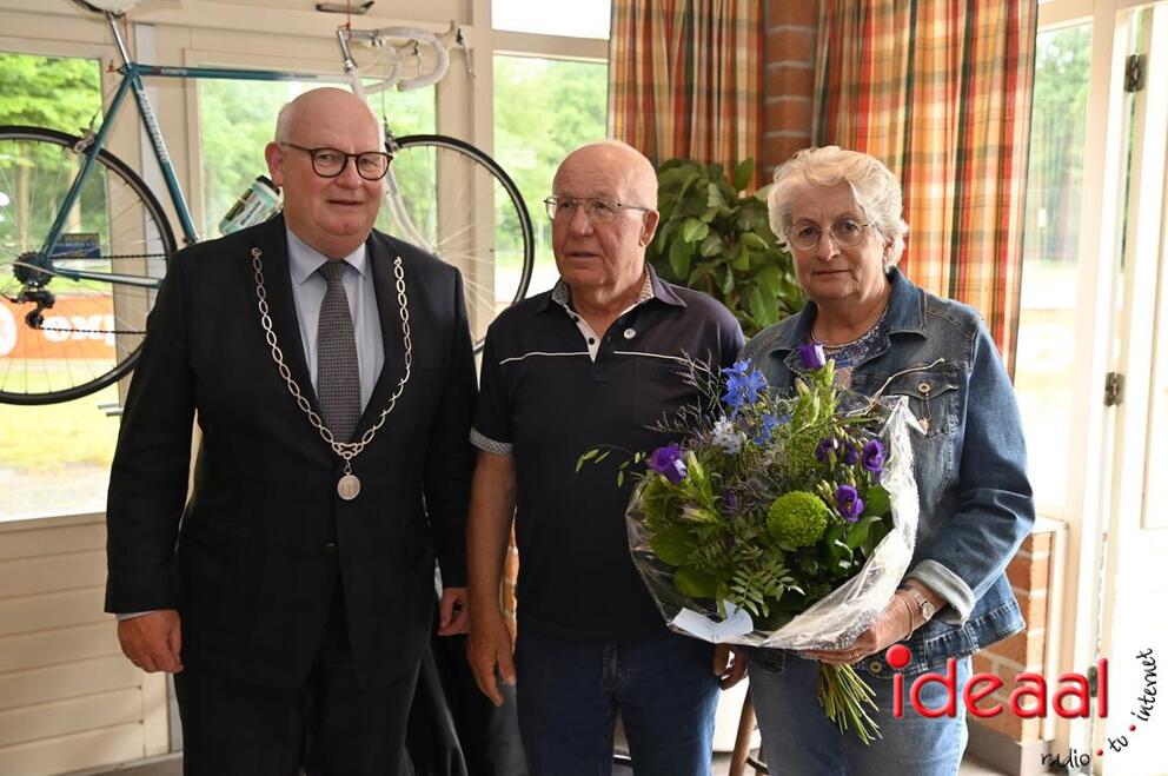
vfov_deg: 37.8
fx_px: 1134
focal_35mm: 35
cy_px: 388
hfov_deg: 54.5
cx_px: 584
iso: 500
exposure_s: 1/60
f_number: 4
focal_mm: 35
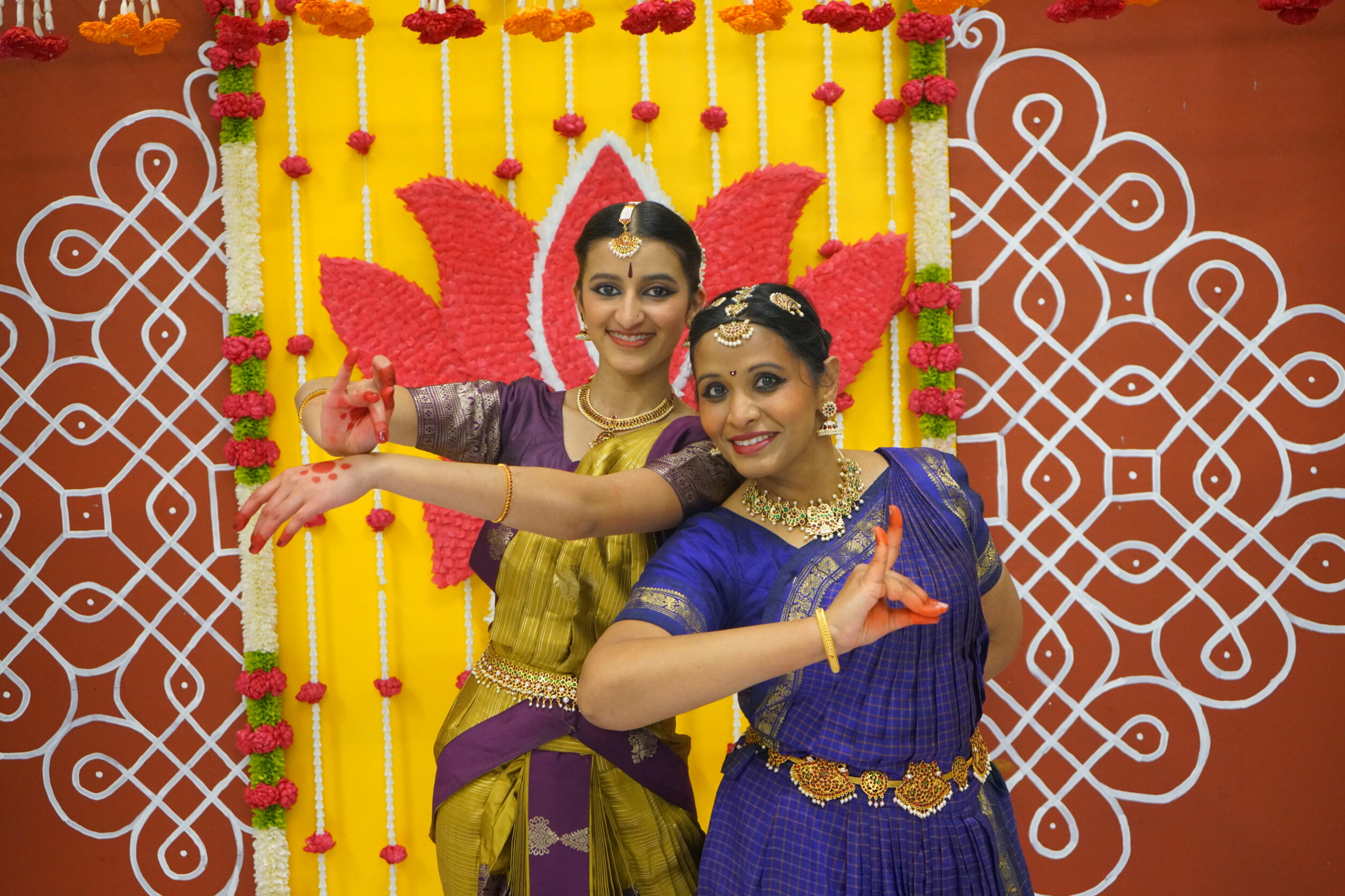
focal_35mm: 46
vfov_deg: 29.2
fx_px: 1718
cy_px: 444
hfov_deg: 42.7
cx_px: 687
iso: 6400
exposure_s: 1/50
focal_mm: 45
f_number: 4.5
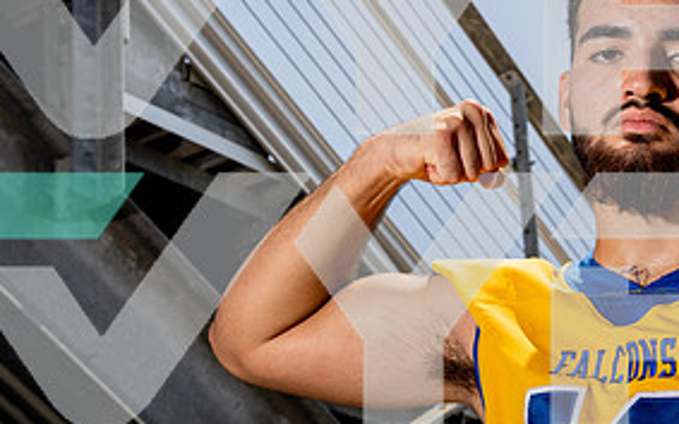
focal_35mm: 92
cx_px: 504
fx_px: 1703
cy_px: 301
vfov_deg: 14.2
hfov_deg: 22.4
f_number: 8
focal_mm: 44
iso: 100
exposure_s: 1/250
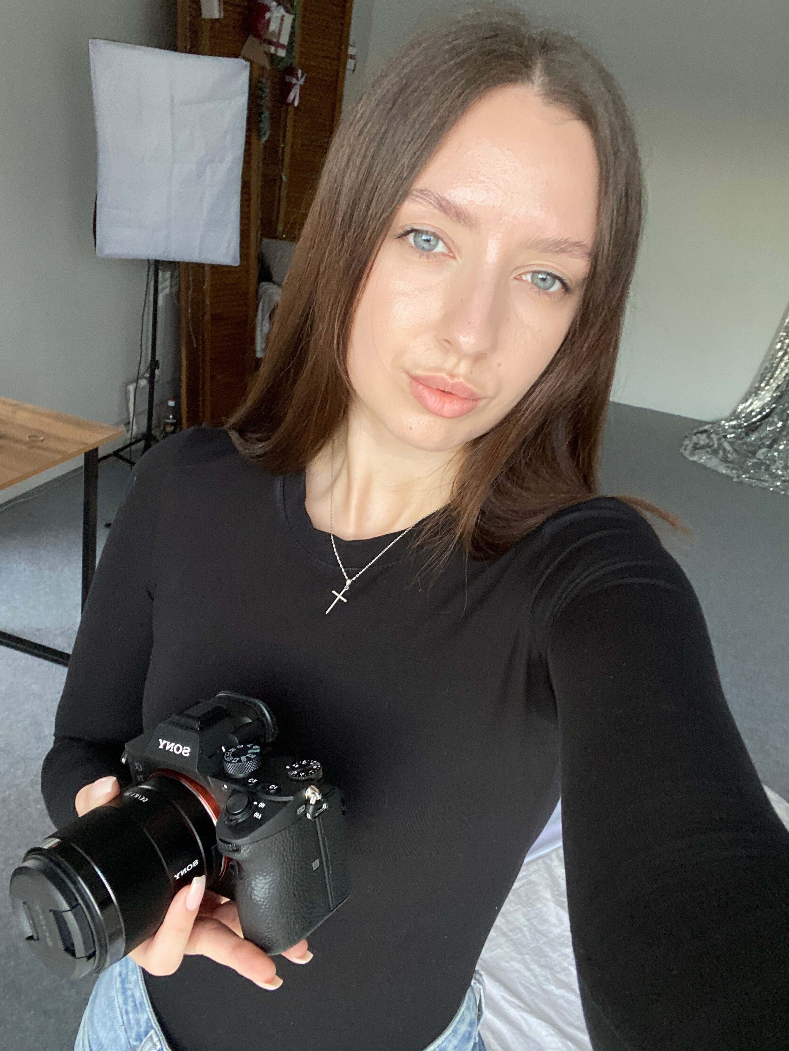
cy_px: 526
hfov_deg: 46.8
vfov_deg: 60.0
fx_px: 912
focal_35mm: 30
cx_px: 394
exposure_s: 1/60
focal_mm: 2.71
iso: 160
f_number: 2.2
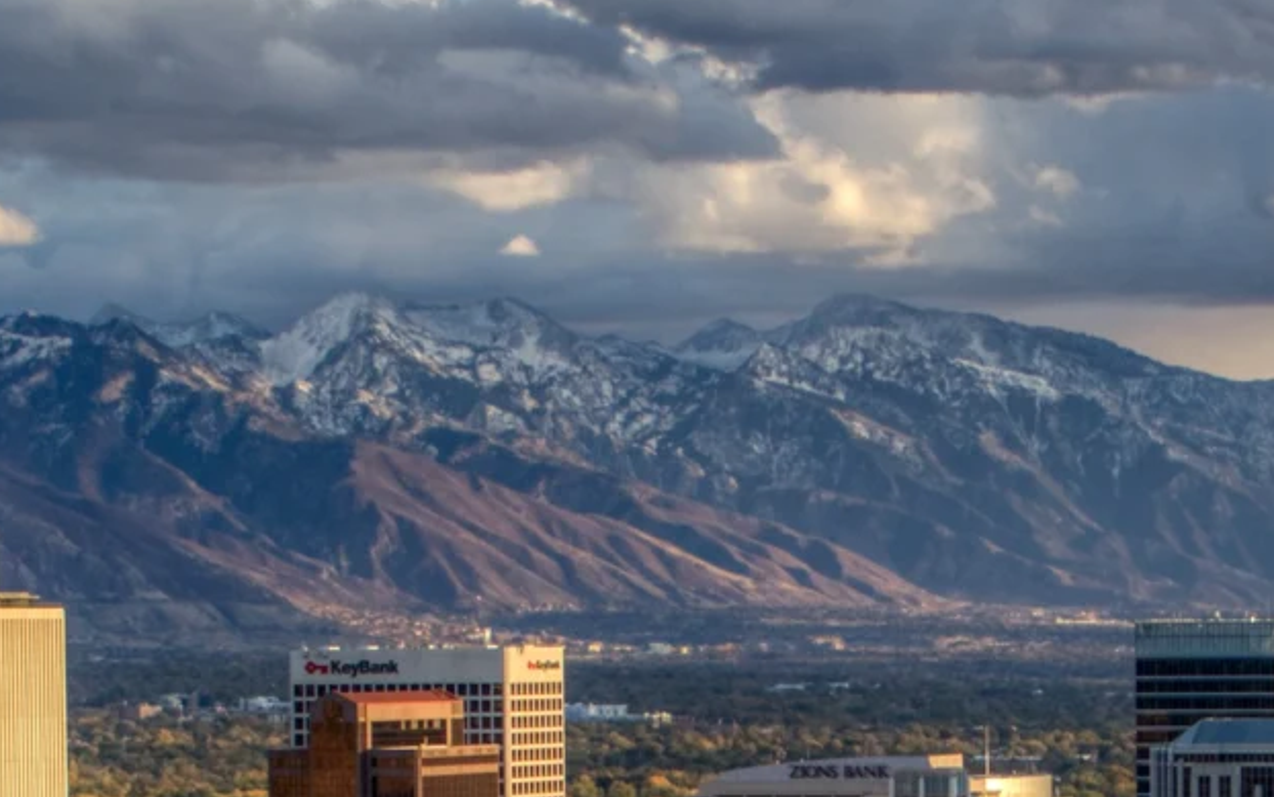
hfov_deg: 13.8
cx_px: 1069
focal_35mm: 151
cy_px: 1004
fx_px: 5244
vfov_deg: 8.6
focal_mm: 24
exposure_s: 1/50
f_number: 7.1
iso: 400
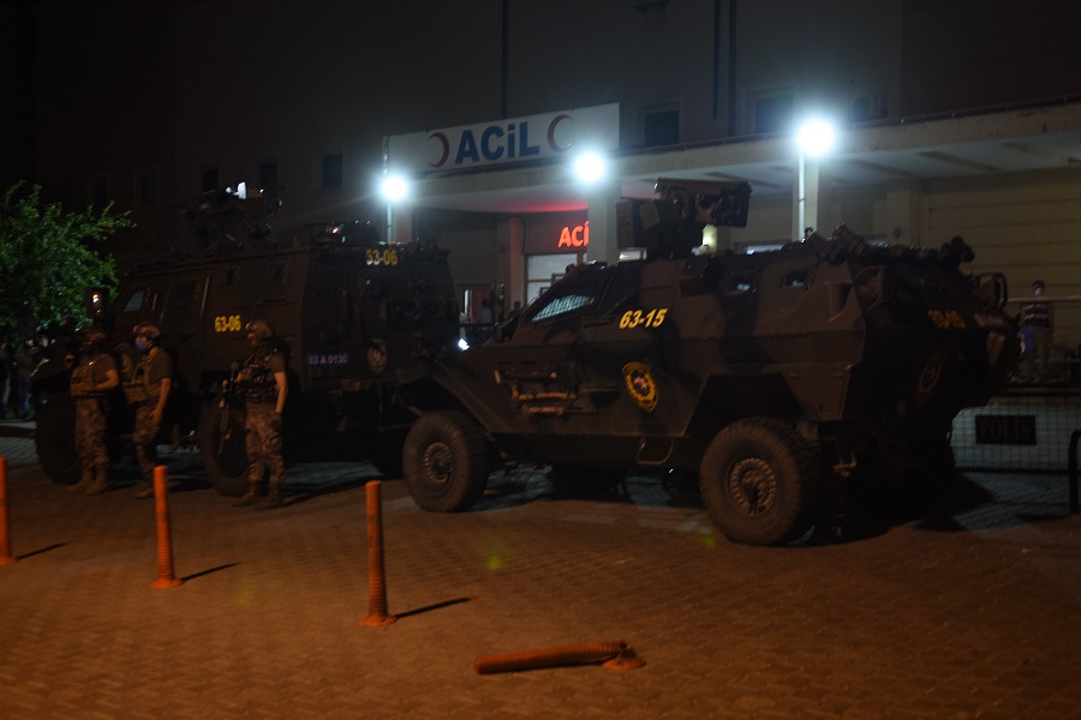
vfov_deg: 31.9
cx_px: 540
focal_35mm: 42
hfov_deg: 46.4
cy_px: 360
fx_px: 1261
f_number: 4.5
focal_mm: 28
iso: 320
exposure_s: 1/13
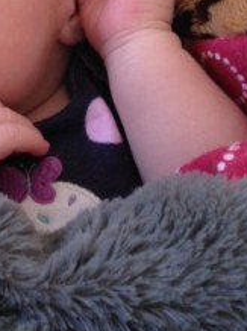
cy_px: 2
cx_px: -36
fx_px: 867
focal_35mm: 91
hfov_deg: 15.7
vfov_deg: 20.9
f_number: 2.4
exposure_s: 1/20
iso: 64
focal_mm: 4.12
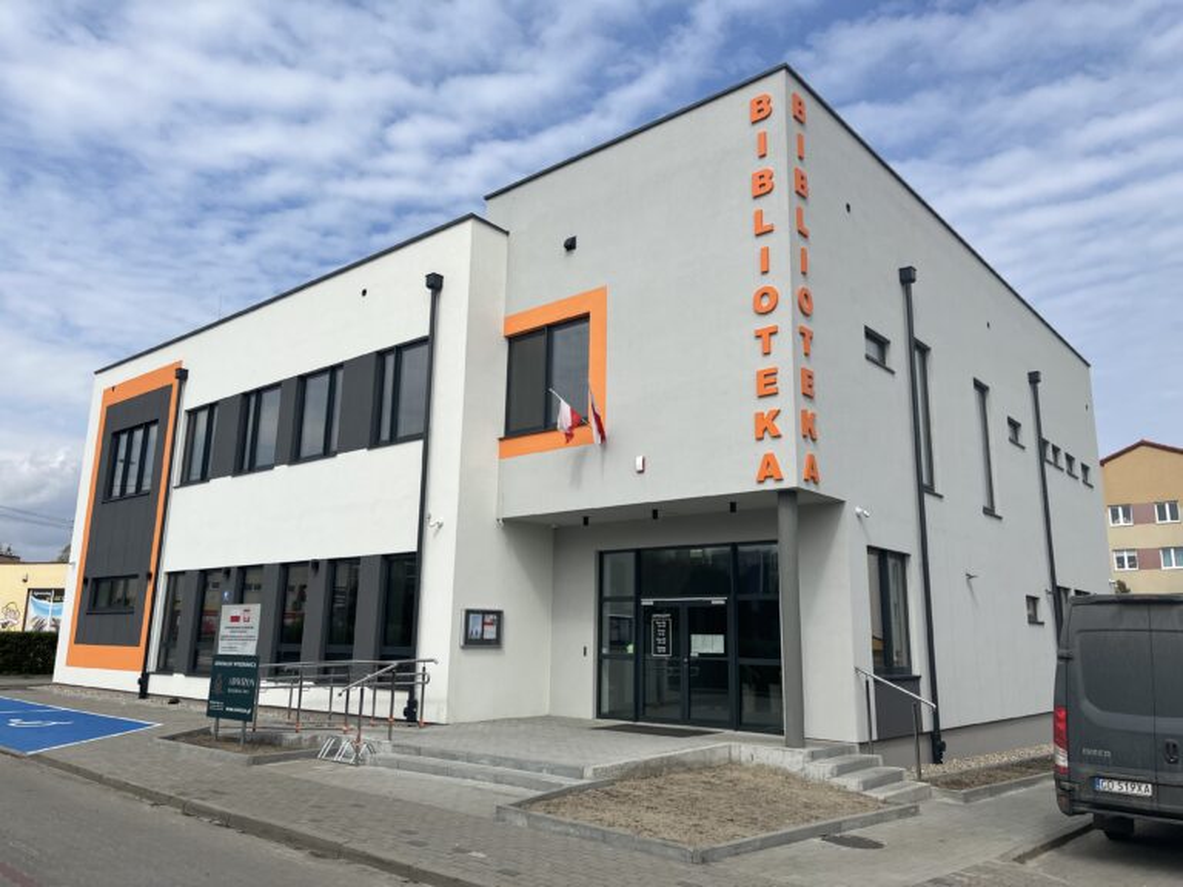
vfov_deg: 53.1
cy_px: 444
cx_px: 592
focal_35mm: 26
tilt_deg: +12.2
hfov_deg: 67.3
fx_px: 889
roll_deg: -1.2
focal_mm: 5.1
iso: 50
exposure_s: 1/5848
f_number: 1.6
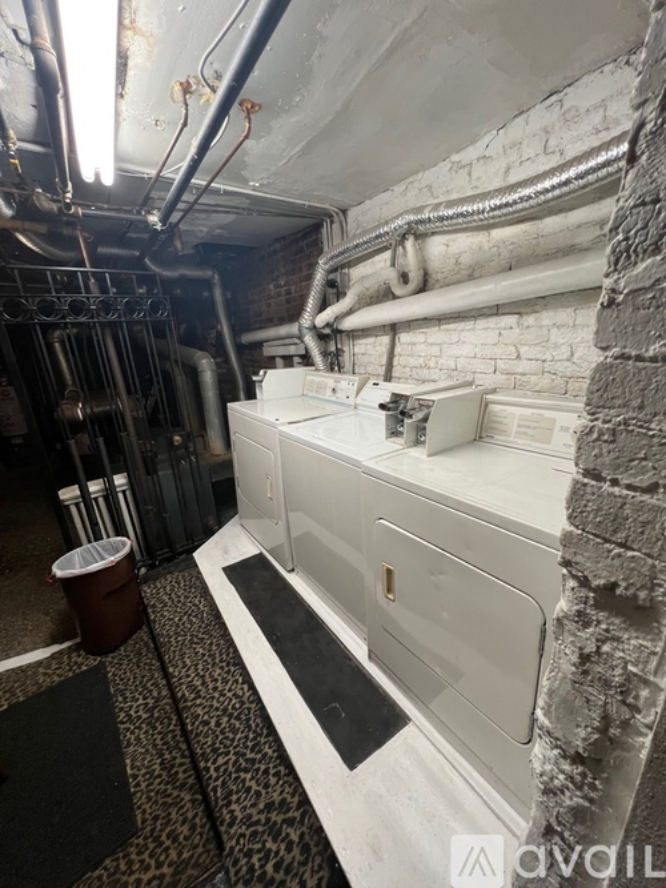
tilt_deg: -17.6
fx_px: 334
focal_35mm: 13
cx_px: 333
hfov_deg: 89.9
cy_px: 444
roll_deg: +5.1
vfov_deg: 106.2
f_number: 1.8
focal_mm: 1.57
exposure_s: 1/60
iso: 160
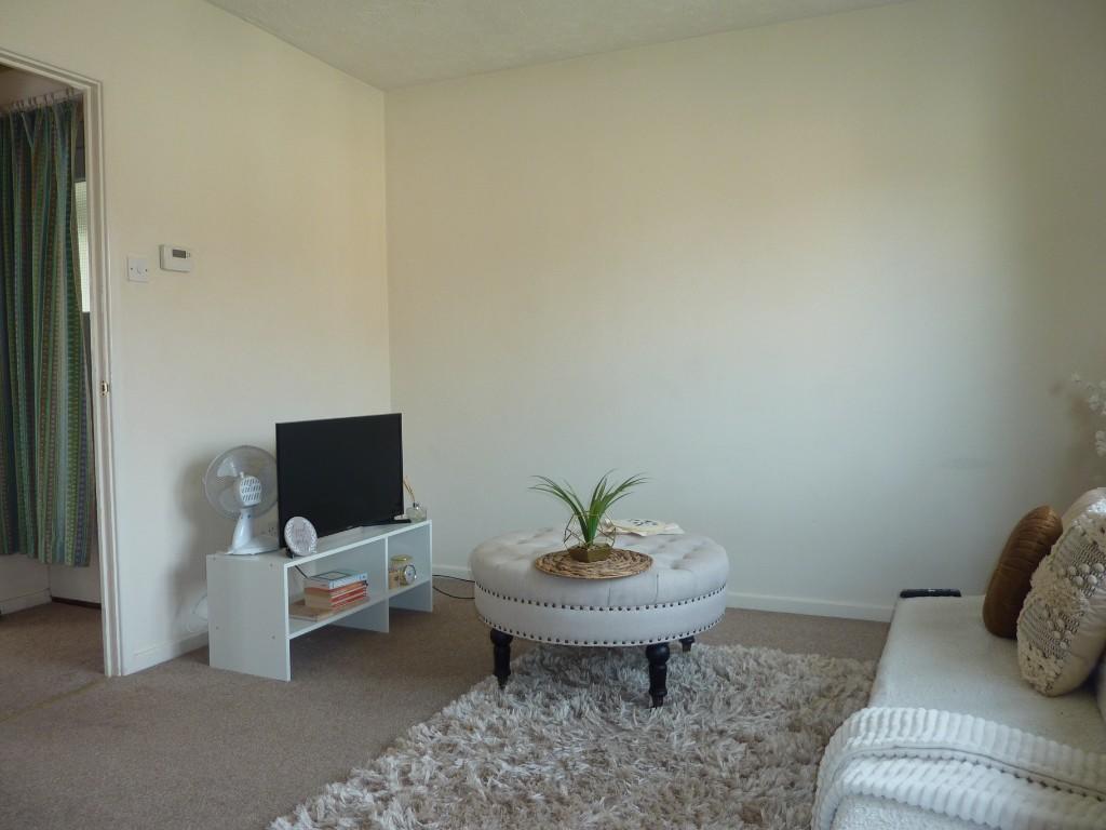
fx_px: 799
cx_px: 553
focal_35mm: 25
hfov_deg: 69.4
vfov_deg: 54.9
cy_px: 415
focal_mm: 4.1
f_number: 3.3
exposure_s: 1/30
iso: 100
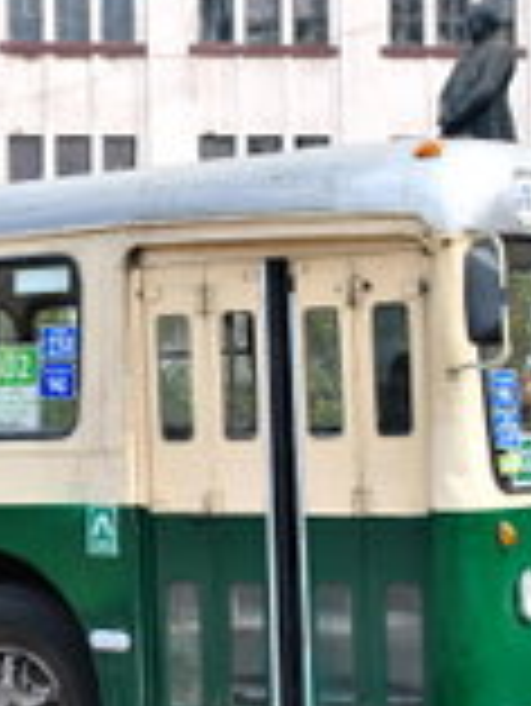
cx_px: -9
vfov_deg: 16.7
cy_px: 355
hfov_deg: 12.4
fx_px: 2410
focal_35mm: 118
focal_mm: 32
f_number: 4.8
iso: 200
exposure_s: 1/500
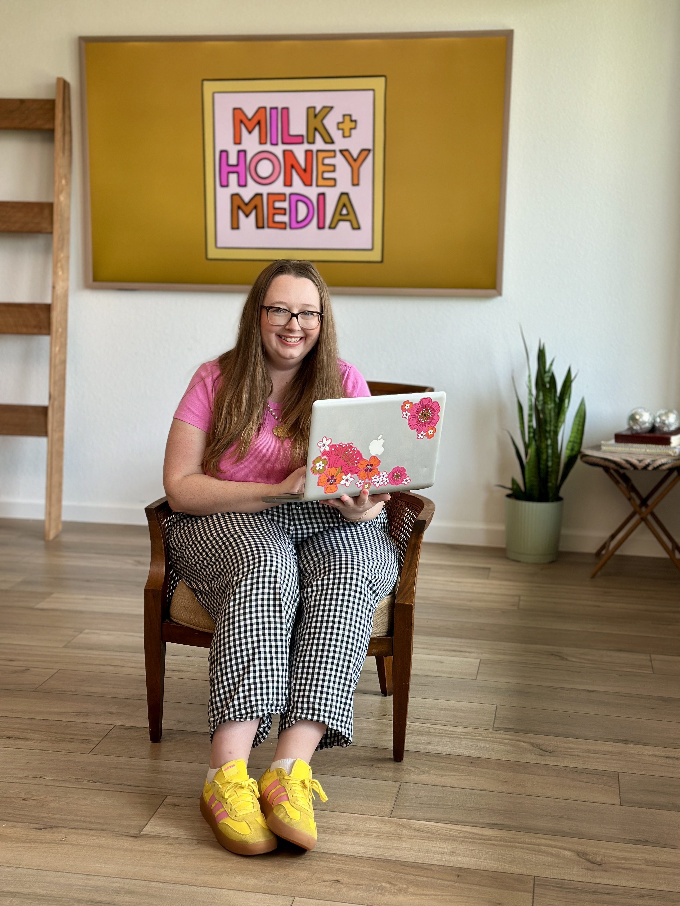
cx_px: 340
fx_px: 1257
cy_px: 453
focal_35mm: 48
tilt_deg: -9.9
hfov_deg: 30.3
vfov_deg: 39.7
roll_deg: -1.8
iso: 100
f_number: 1.78
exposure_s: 1/121
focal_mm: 6.86
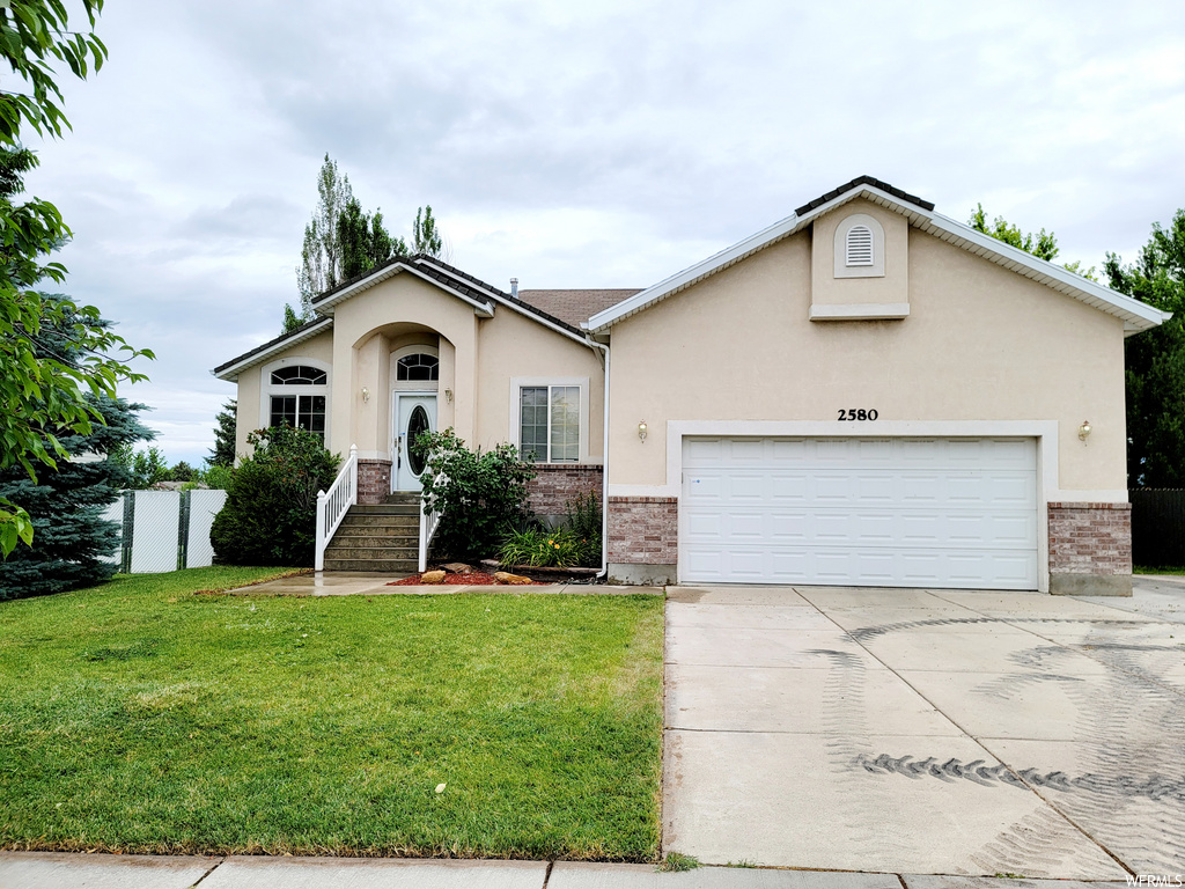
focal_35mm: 24
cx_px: 592
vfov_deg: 56.8
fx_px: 822
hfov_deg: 71.6
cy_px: 444
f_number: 1.8
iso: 16
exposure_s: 1/1111
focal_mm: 6.7
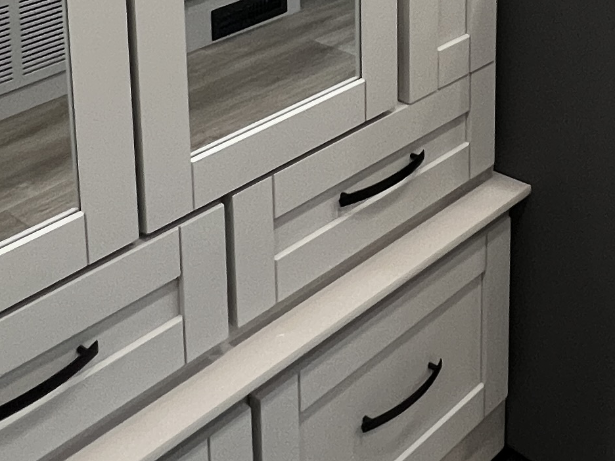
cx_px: 503
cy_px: -192
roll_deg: +0.2
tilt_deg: -13.8
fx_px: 995
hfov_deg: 33.2
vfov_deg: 22.4
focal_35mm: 56
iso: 320
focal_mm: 1.57
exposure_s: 1/60
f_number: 1.8
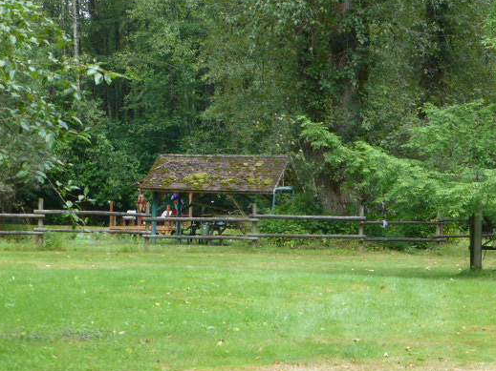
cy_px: 186
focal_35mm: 159
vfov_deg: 9.3
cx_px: 245
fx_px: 2278
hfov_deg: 12.4
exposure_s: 1/80
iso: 160
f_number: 5.4
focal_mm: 23.1
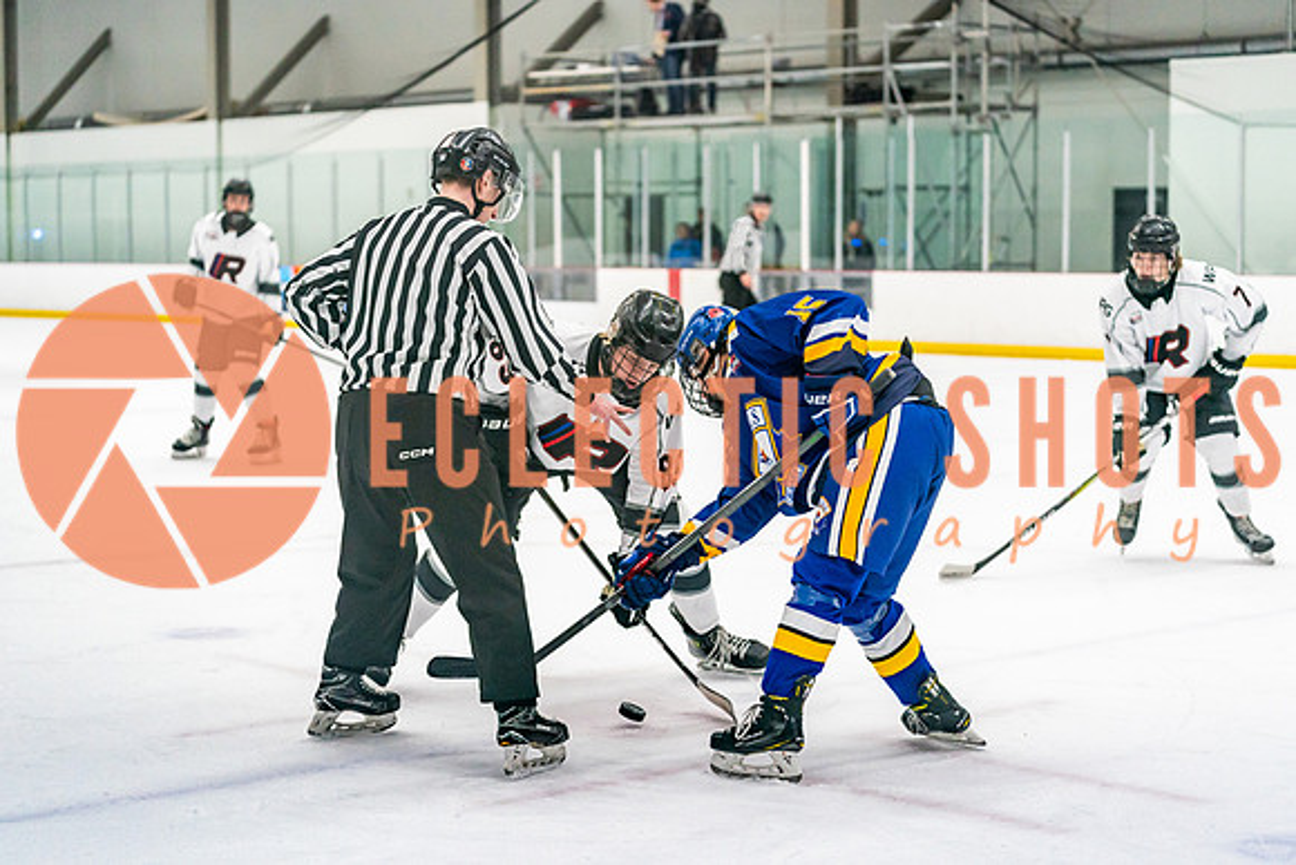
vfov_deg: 19.5
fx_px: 2520
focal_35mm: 70
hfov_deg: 28.8
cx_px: 648
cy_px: 432
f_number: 2.8
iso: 3200
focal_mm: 70
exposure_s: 1/1250
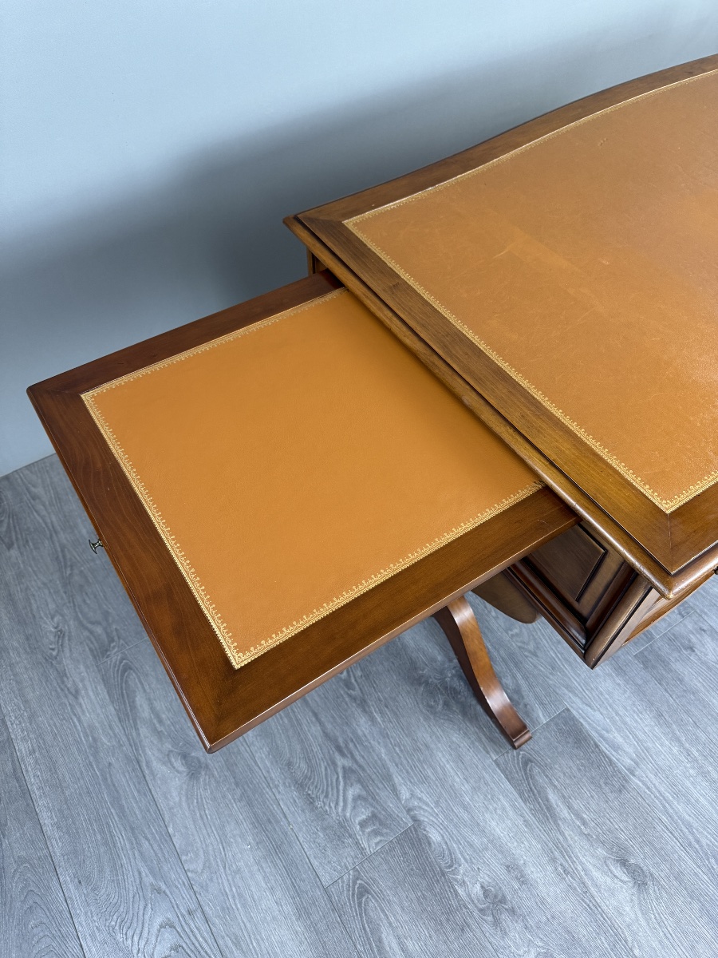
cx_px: 359
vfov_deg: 71.6
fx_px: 664
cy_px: 479
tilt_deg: -53.4
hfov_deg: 56.8
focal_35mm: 24
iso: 200
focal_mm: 6.76
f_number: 1.78
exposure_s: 1/100
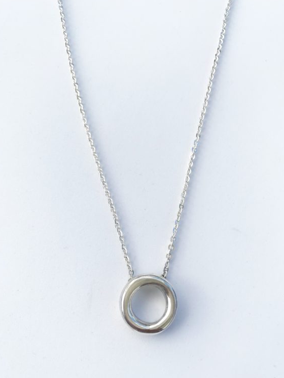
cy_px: 196
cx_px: 147
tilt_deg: -72.4
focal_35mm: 30
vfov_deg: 60.0
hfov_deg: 46.8
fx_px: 328
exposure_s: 1/2336
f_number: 1.8
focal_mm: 3.99
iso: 20
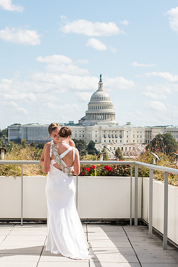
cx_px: 79
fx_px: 773
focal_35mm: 104
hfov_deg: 13.1
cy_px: 186
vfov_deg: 19.5
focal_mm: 50
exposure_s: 1/4000
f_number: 5.6
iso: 200
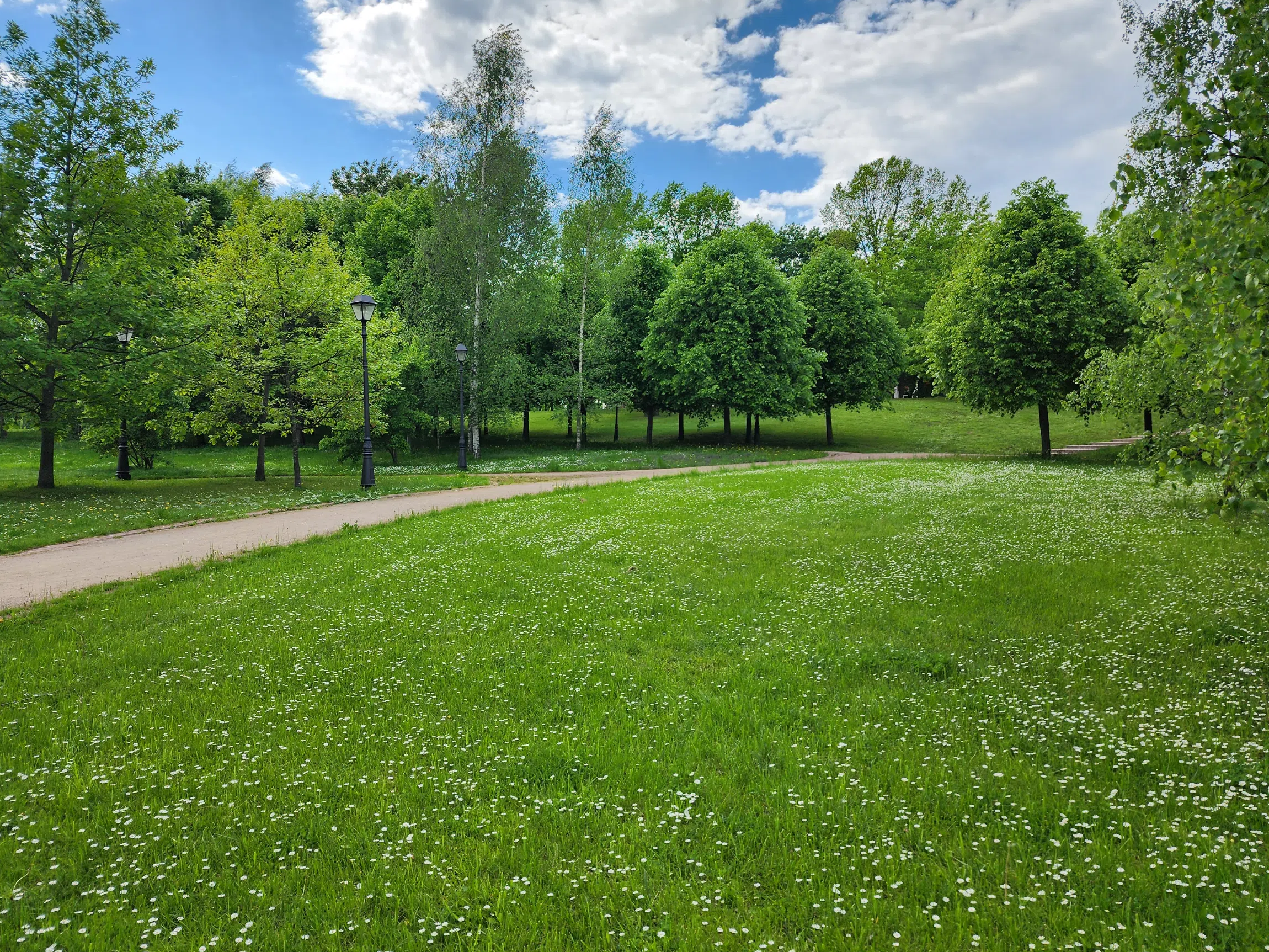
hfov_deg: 71.6
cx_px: 610
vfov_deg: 56.8
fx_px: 880
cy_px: 481
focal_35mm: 24
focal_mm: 6.4
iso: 12
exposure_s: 1/1050
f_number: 1.8
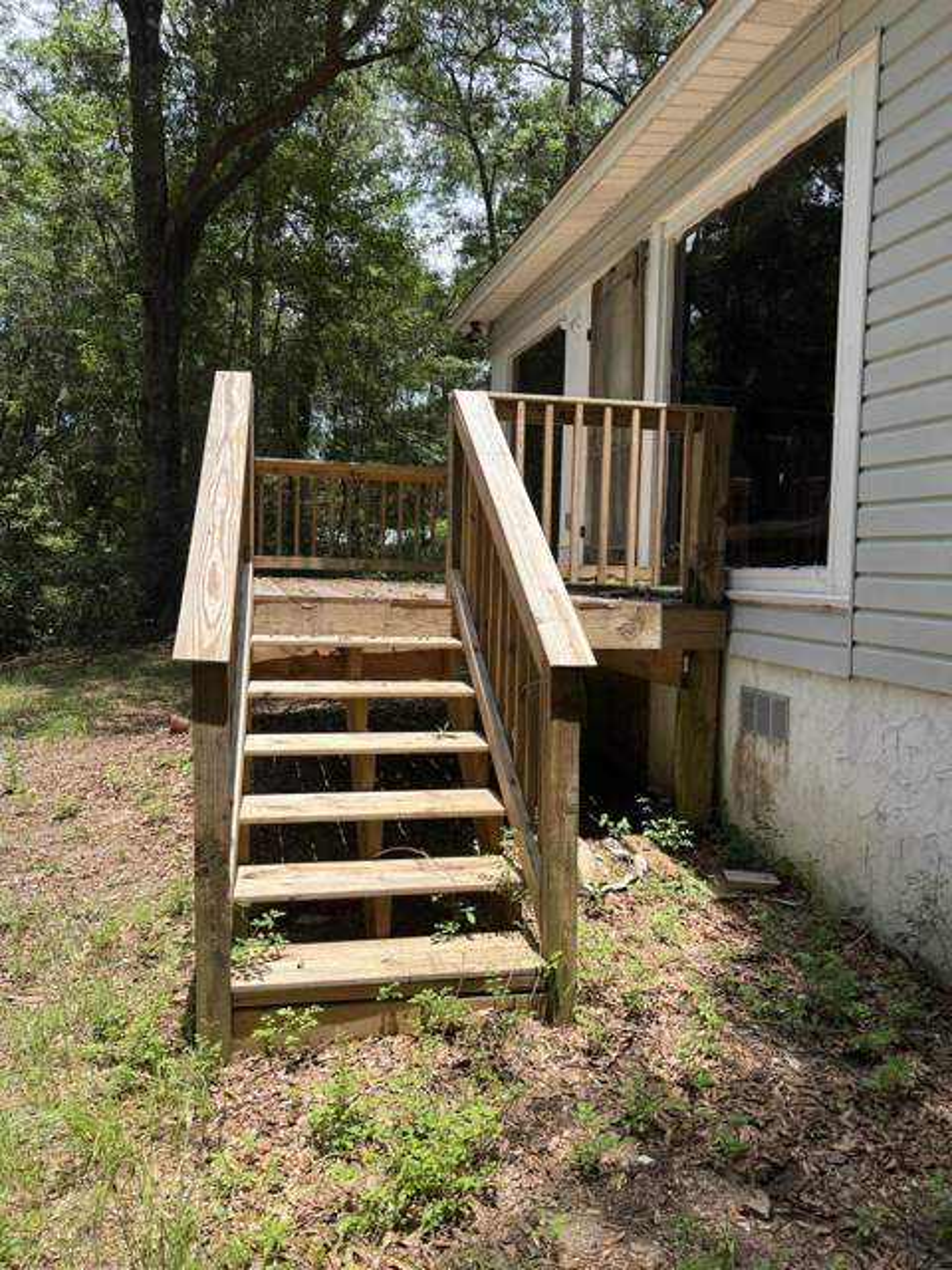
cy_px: 635
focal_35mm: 26
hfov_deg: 53.1
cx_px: 476
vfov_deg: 67.3
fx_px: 953
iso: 50
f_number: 1.5
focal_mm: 5.7
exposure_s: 1/1779
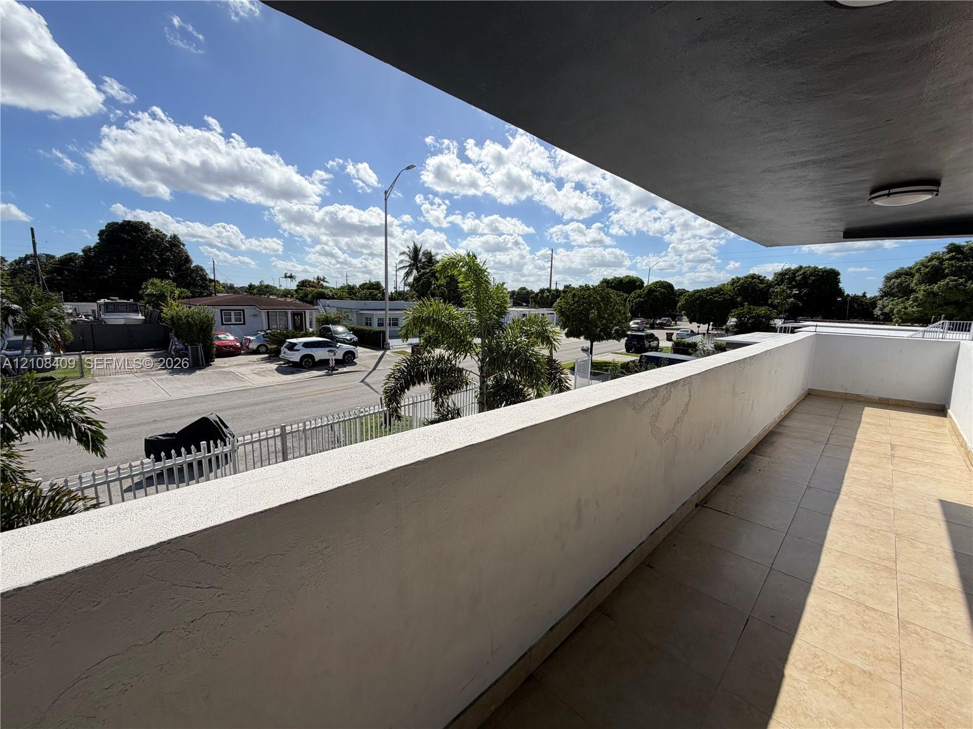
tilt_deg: -6.4
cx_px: 486
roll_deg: +0.0
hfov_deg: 102.1
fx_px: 394
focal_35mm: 14
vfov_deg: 85.7
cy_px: 364
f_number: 2.2
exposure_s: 1/1497
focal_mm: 2.22
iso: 20
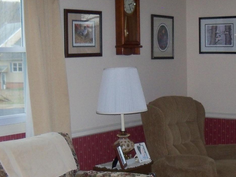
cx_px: 157
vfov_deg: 18.9
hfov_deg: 25.2
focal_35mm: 77
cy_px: 143
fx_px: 525
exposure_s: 1/30
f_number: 3.5
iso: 200
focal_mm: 6.2
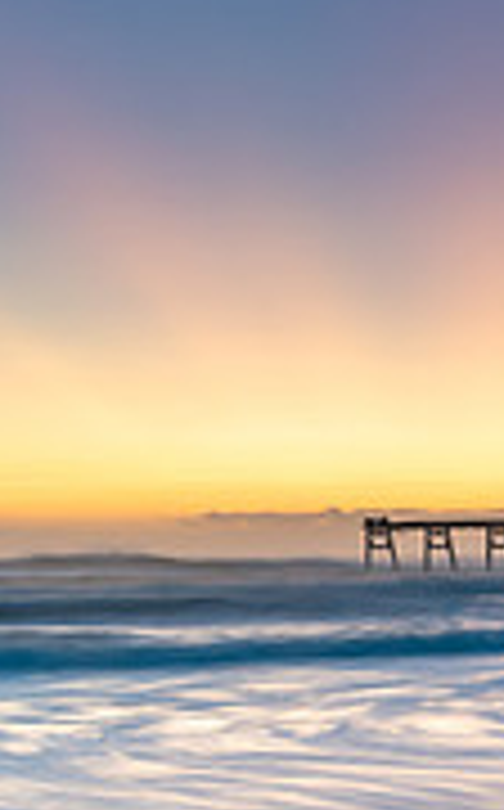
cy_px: 368
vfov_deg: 21.4
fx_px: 2139
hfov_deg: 12.2
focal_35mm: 97
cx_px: 929
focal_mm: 24
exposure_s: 2.5
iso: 100
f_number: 9
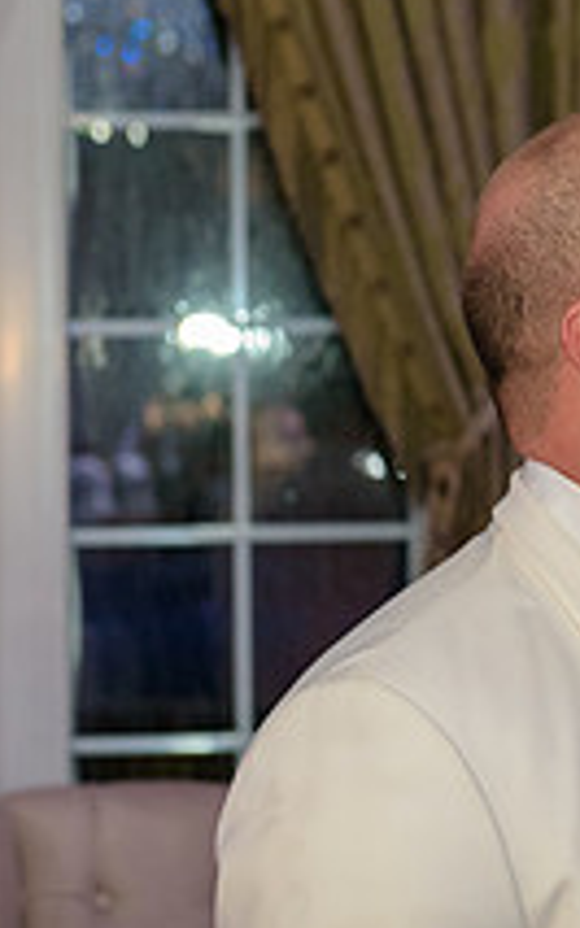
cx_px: 802
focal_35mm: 161
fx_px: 4075
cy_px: 364
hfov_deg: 8.0
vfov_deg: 13.0
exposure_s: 1/125
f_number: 3.2
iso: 1600
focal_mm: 58
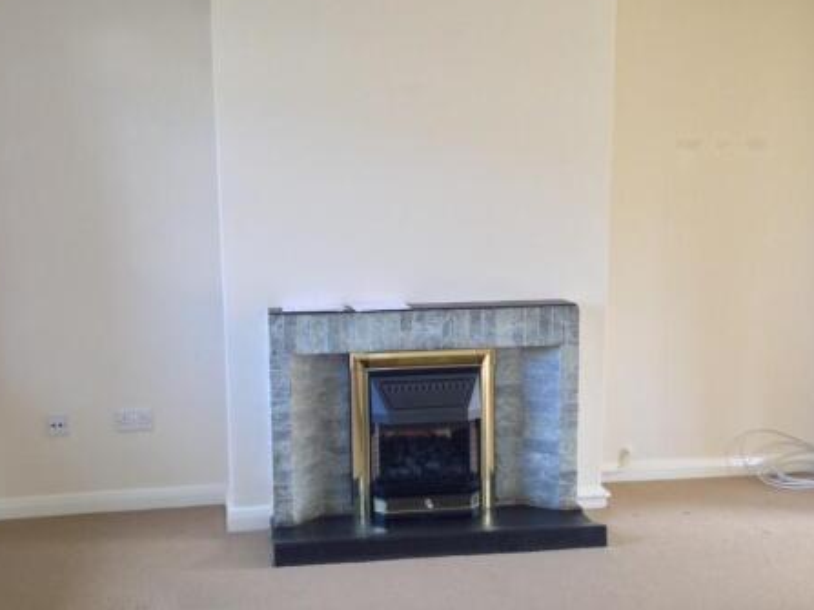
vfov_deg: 33.6
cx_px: 361
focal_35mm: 43
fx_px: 1011
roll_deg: +1.3
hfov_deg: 43.8
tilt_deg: -6.8
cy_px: 310
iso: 50
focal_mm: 4.12
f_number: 2.4
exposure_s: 1/20
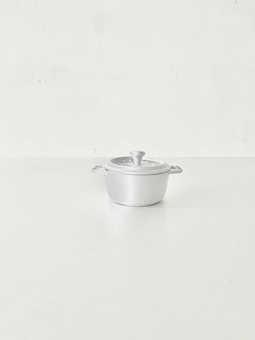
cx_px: 128
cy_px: 170
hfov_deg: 53.1
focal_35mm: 26
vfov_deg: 67.3
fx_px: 255
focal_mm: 5.1
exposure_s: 1/85
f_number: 1.6
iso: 125
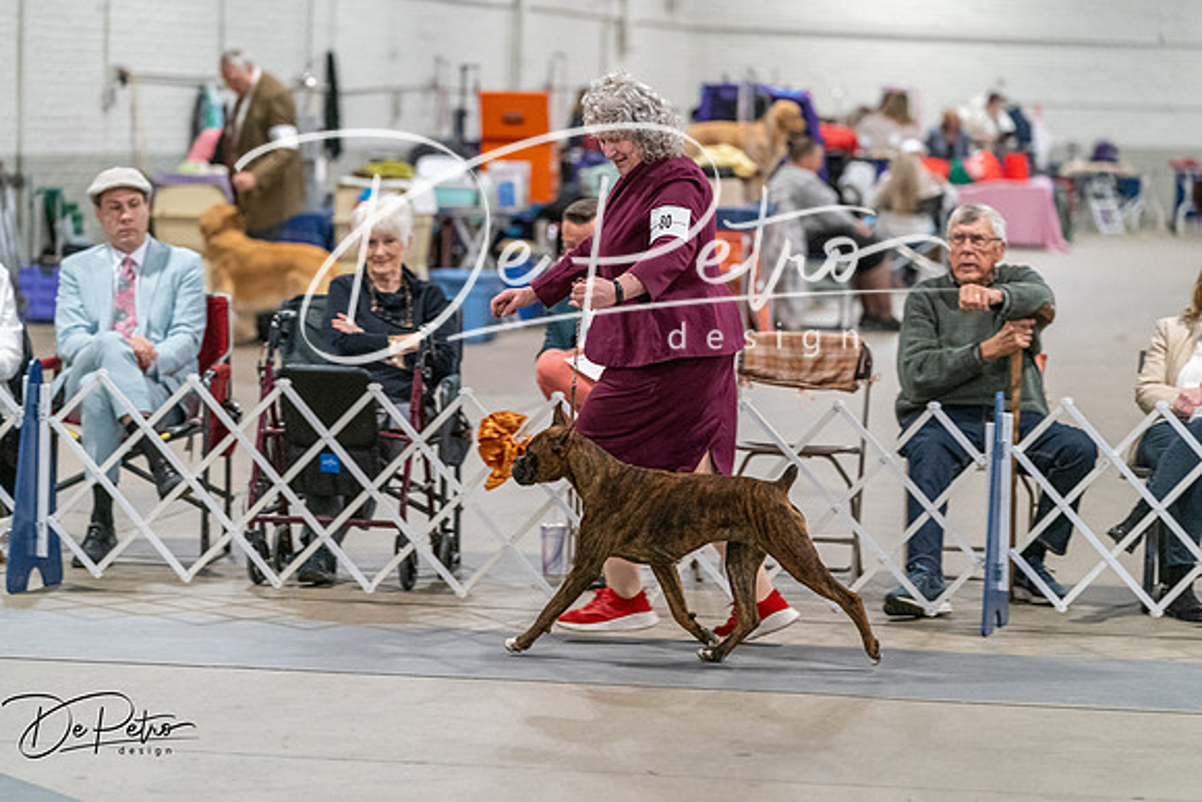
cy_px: 401
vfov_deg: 9.0
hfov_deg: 13.5
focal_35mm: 152
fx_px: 5076
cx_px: 601
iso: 6400
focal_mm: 152
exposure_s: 1/250
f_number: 3.5
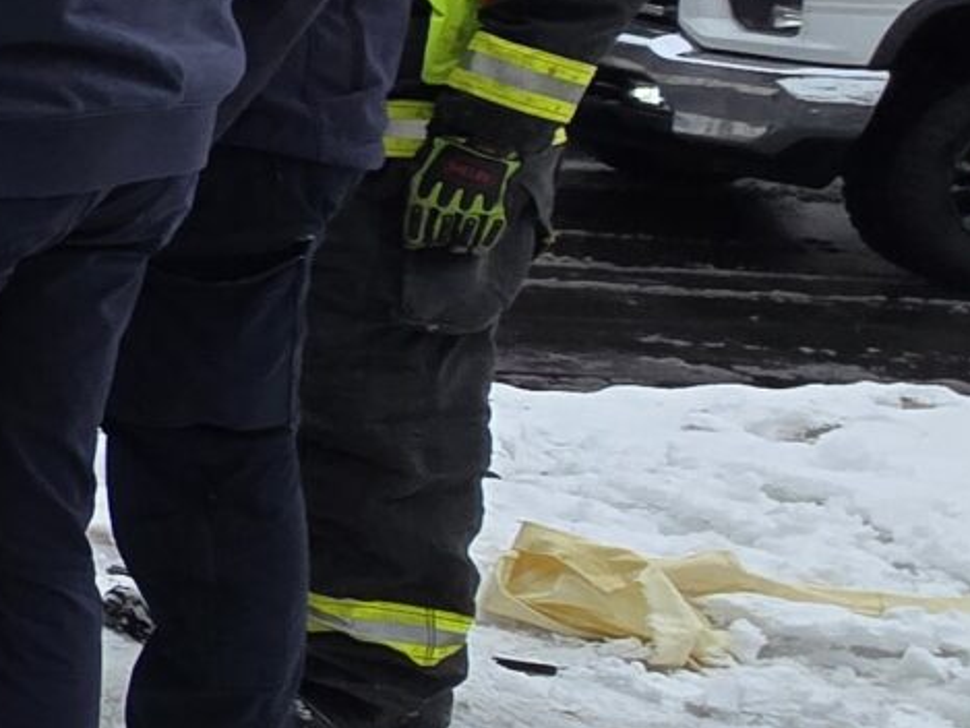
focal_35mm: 71
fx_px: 1990
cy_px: 151
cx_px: -1255
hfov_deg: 16.0
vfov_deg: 20.5
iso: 50
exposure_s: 1/989
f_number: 2.2
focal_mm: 2.2
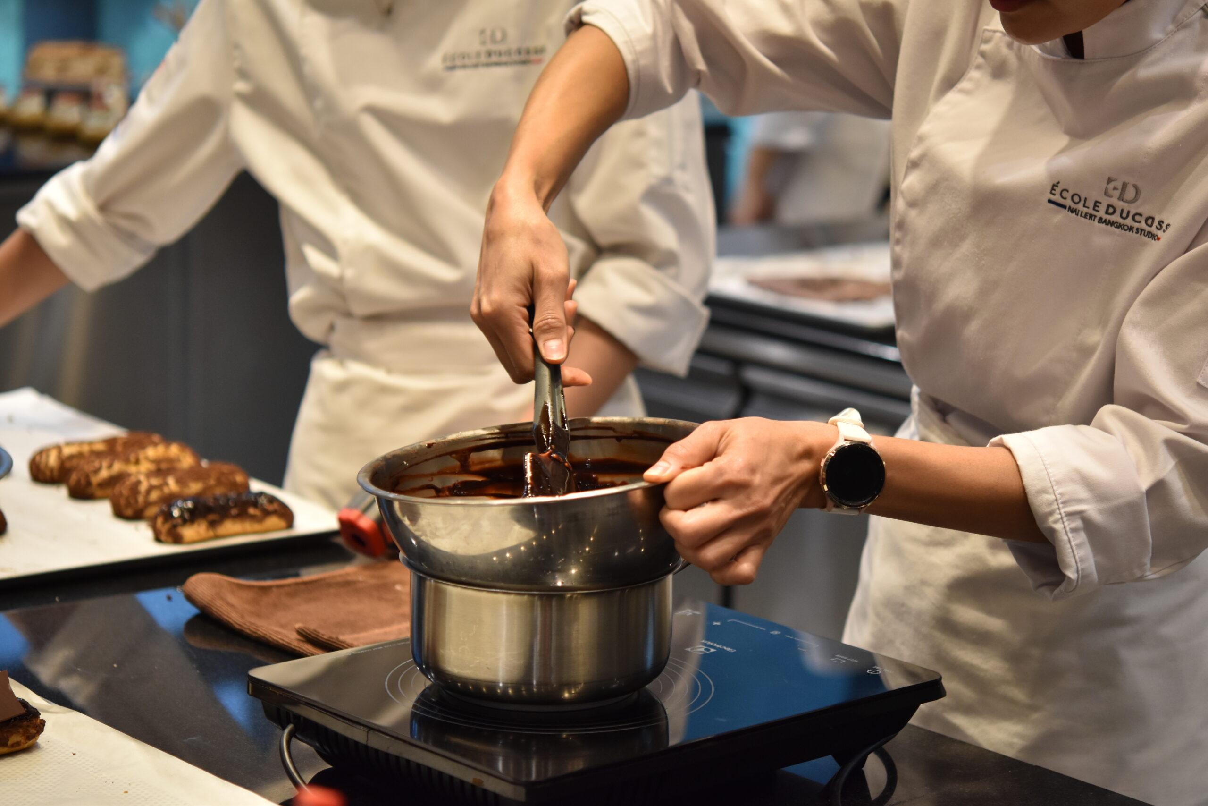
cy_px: 403
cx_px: 604
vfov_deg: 15.2
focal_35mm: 90
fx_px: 3020
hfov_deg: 22.6
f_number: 2.8
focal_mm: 60
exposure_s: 1/500
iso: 800
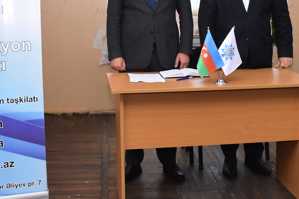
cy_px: 27
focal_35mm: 68
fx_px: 565
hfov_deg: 29.6
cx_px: 181
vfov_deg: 19.7
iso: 800
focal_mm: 18
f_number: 4.5
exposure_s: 1/160
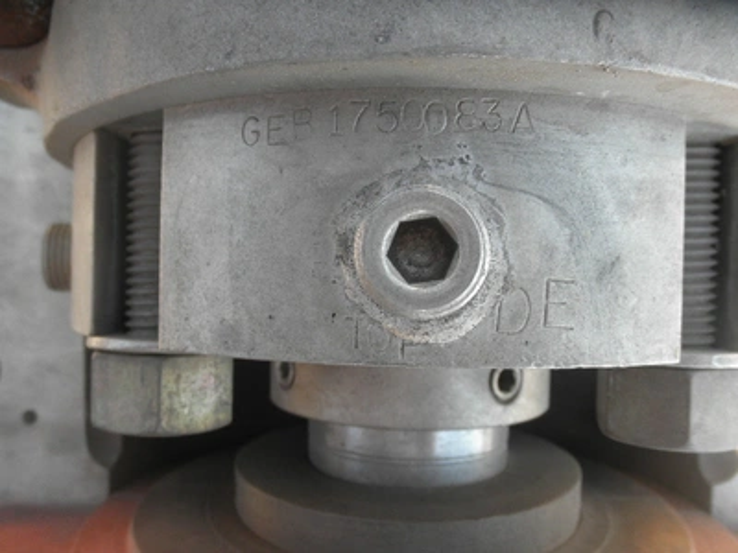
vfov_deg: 49.7
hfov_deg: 63.4
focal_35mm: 28
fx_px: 597
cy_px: 276
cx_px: 369
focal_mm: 5
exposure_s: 1/60
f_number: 3
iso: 64
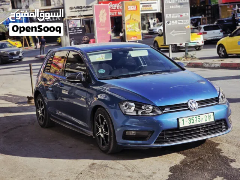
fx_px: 478
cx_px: 120
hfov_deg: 28.2
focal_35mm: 69
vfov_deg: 21.3
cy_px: 90
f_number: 2.4
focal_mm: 7.9
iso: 50
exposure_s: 1/1429
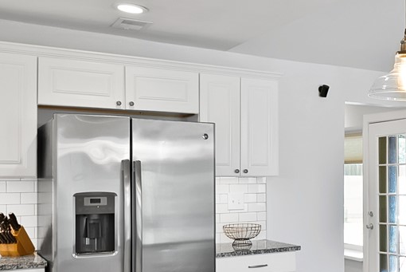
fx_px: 576
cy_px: 176
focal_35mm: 51
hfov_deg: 33.6
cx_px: 452
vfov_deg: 26.4
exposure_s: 1/1.67
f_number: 9
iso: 640
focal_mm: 13
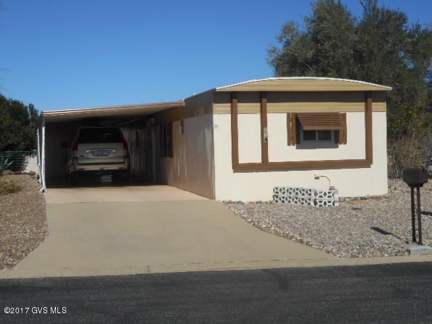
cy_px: 162
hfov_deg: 32.7
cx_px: 216
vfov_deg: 24.8
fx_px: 736
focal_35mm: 59
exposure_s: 1/800
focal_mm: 10.5
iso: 80
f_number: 5.1
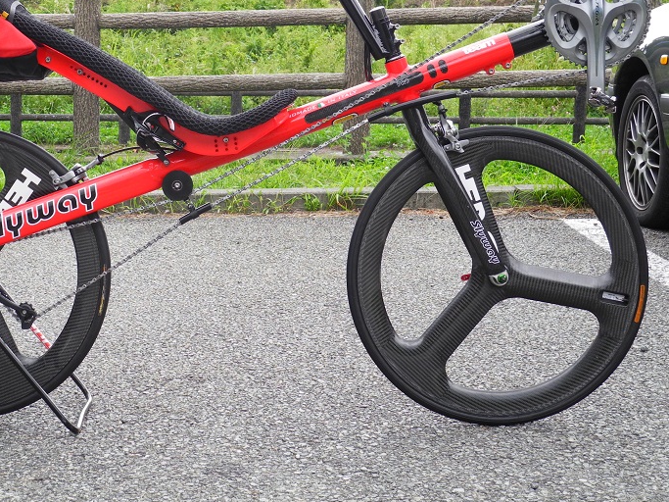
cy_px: 129
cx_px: 215
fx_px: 1449
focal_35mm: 75
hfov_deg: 25.8
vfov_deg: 19.5
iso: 100
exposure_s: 1/176
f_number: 3.5
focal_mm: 10.7
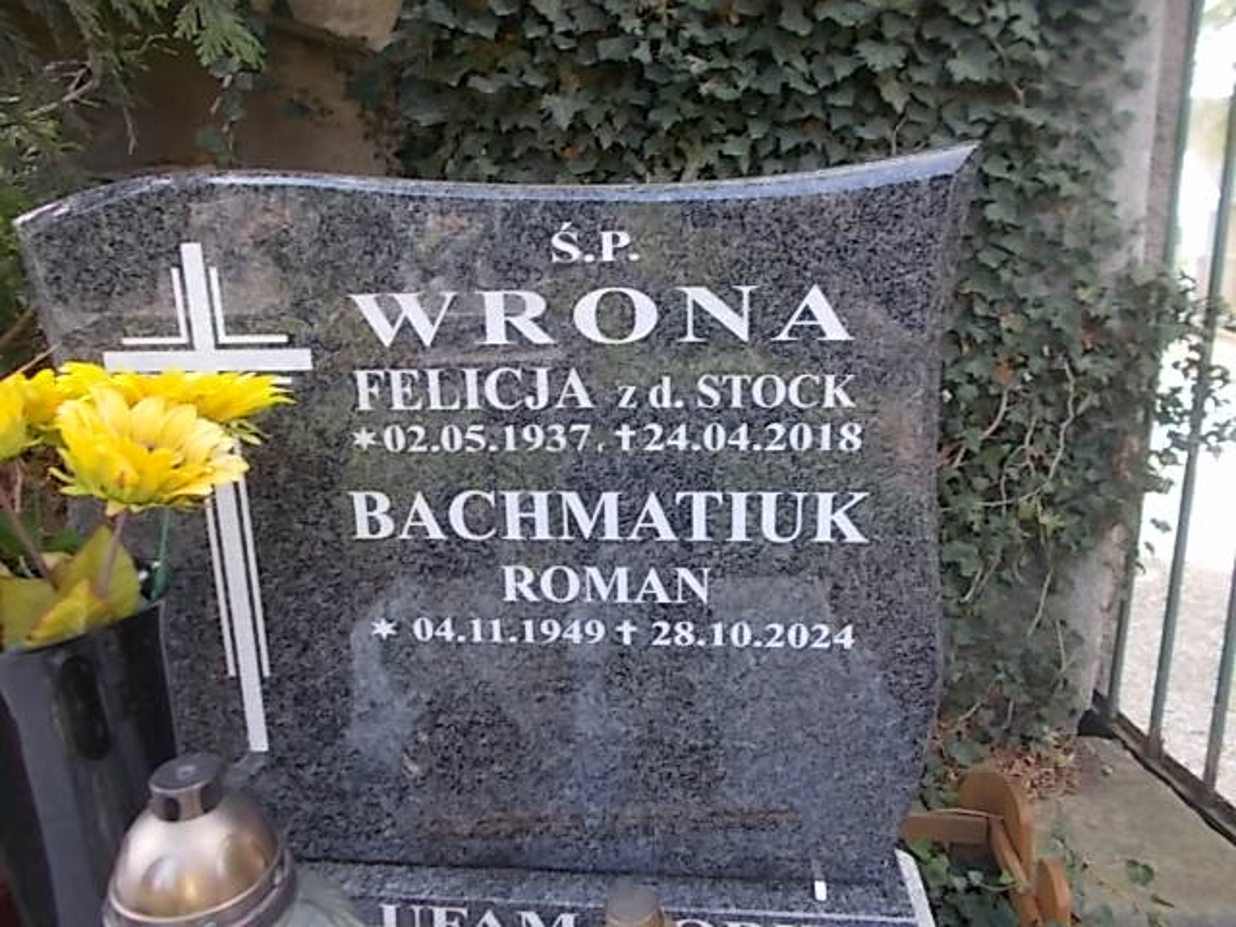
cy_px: 464
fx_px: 928
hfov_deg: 67.3
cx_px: 618
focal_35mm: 26
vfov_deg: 53.1
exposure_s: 1/40
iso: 80
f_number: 3.2
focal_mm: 4.6
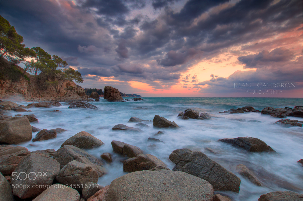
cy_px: 100
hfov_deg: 100.5
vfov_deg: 77.2
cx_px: 152
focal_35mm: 15
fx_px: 126
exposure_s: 2
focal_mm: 10
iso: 100
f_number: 22
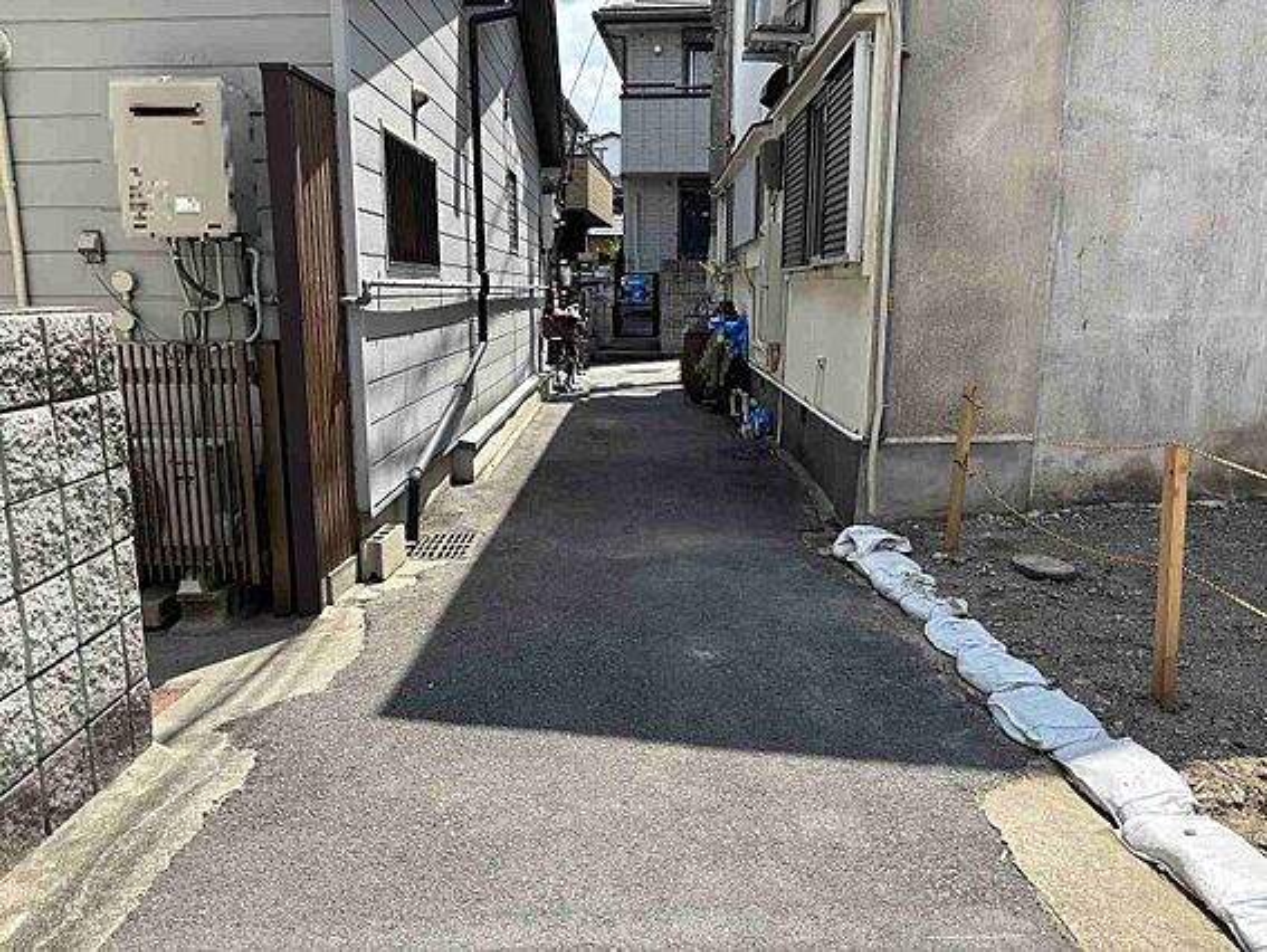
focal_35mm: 26
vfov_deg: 53.1
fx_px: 952
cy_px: 476
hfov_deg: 67.3
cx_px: 634
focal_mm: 5.96
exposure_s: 1/1499
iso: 50
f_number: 1.6
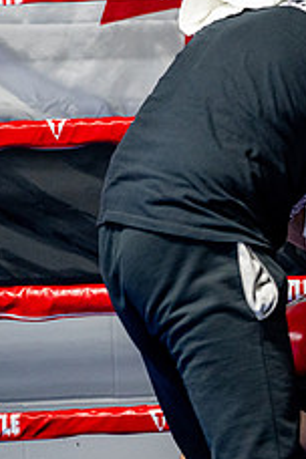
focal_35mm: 178
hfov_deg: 7.5
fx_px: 2269
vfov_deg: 11.5
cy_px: 164
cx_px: 533
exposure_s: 1/640
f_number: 2
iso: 4000
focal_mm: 70
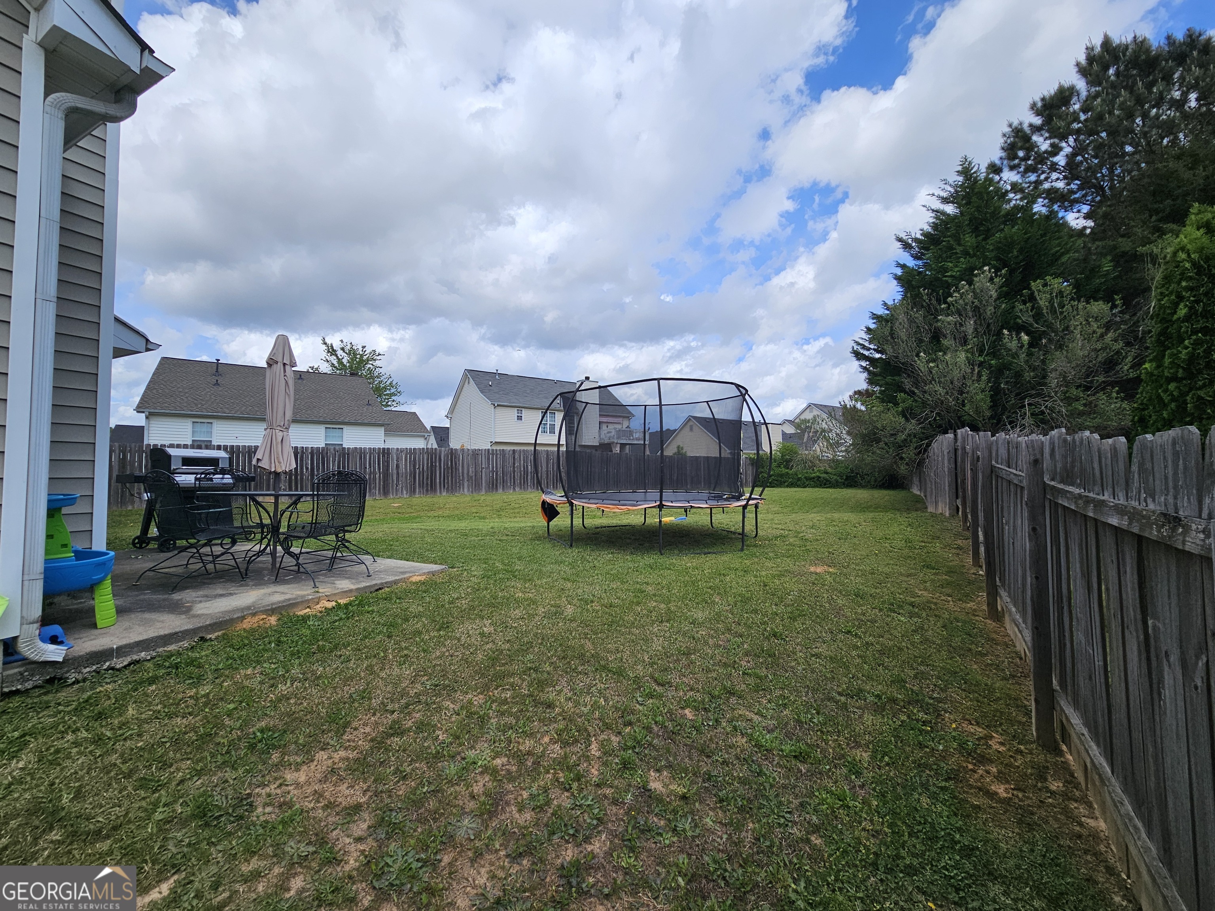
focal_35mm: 13
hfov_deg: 106.2
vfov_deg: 89.9
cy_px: 456
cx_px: 608
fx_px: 456
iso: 50
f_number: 2.2
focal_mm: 2.2
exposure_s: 1/2693
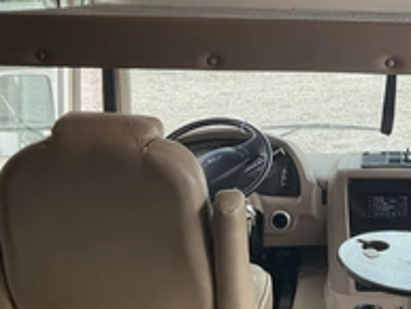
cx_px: 398
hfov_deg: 30.2
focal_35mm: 60
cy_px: 30
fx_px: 713
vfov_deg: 23.8
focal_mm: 3
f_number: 1.8
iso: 32
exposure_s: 1/122
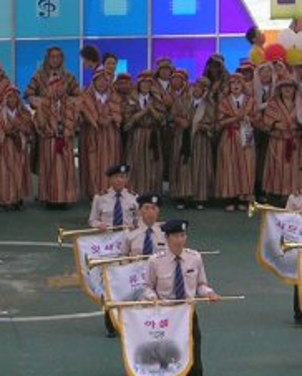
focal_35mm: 316
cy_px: 236
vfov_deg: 6.1
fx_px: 3526
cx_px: 139
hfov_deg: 4.9
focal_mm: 16.2
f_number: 4.9
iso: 50
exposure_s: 1/216
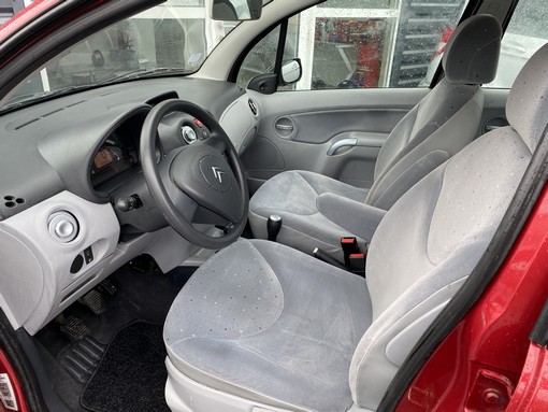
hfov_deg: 67.3
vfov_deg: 53.1
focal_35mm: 26
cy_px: 206
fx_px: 412
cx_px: 274
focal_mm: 4.25
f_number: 1.8
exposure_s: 1/175
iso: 32
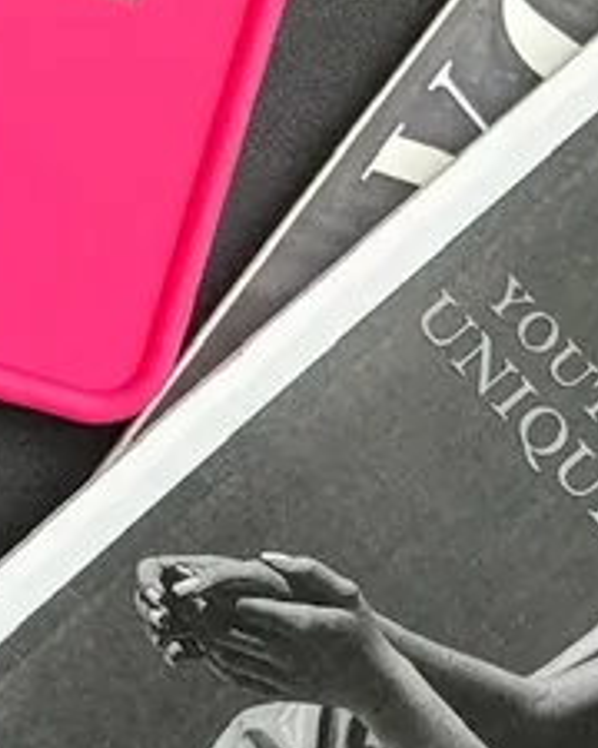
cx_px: -311
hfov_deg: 8.1
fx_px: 4137
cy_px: -243
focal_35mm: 187
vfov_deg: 10.1
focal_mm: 6.86
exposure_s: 1/182
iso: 64
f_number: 1.78
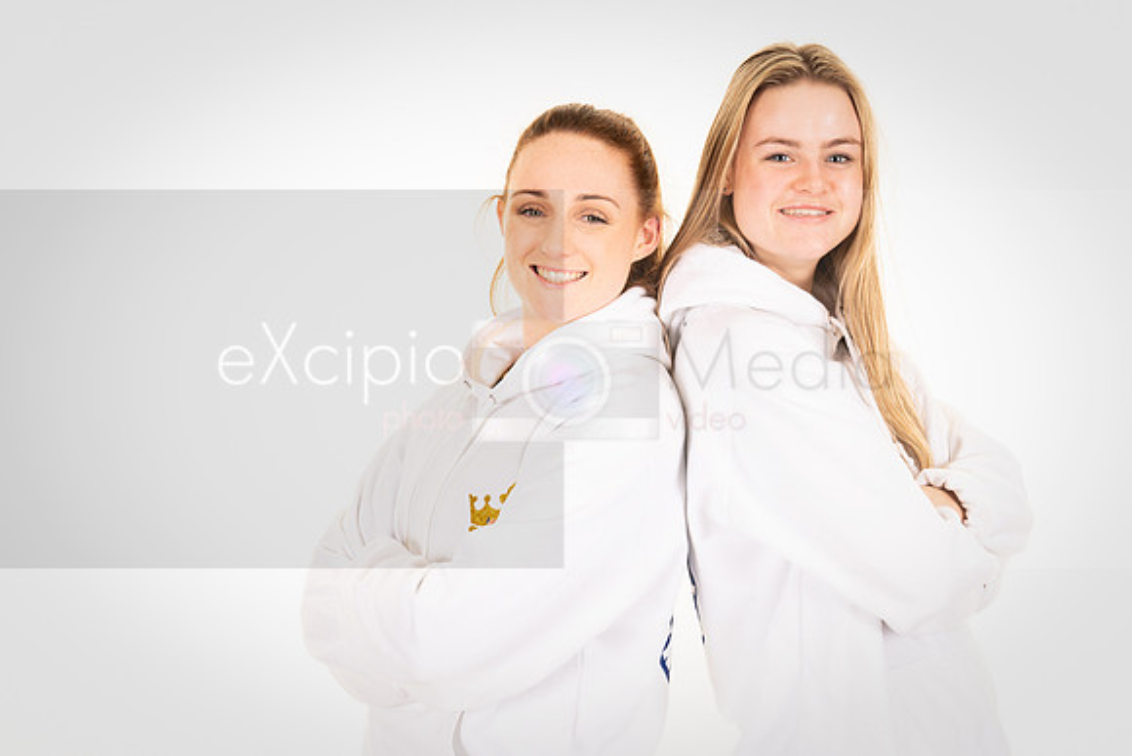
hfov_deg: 43.6
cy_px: 378
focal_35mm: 45
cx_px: 566
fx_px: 1415
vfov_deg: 29.9
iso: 100
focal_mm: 45
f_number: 9
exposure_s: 1/125
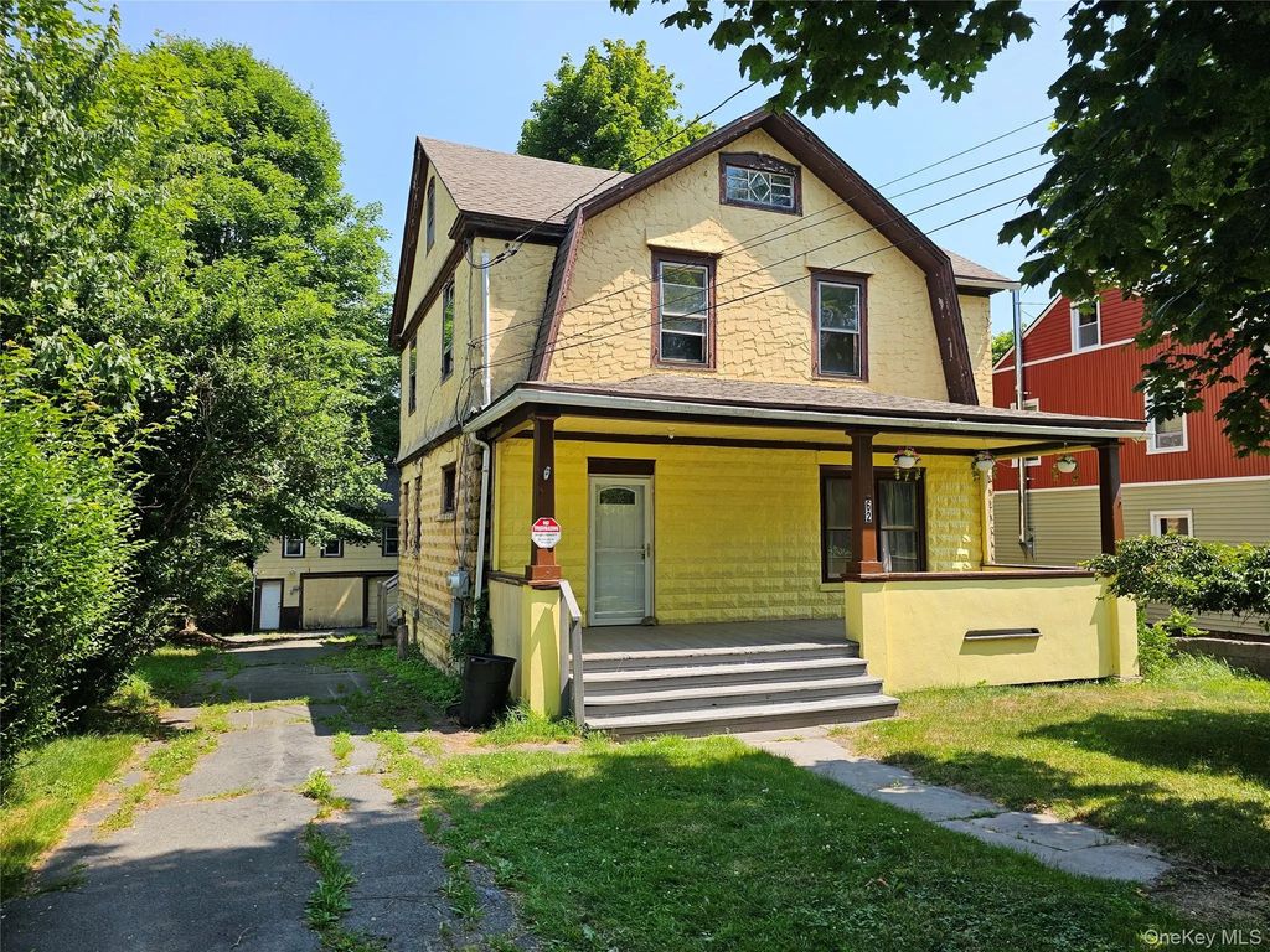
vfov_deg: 58.9
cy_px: 476
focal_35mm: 23
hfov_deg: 73.9
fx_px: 844
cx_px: 635
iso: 10
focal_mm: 6.3
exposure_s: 1/392
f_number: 1.7
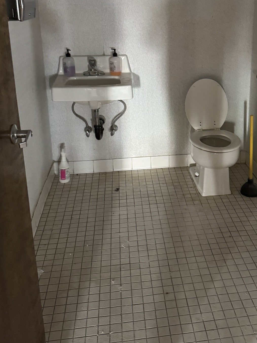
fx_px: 406
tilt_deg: -14.9
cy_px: 105
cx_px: 187
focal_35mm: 41
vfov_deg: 44.8
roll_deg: +2.1
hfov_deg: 34.5
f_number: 1.78
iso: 800
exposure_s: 1/41
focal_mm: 6.76
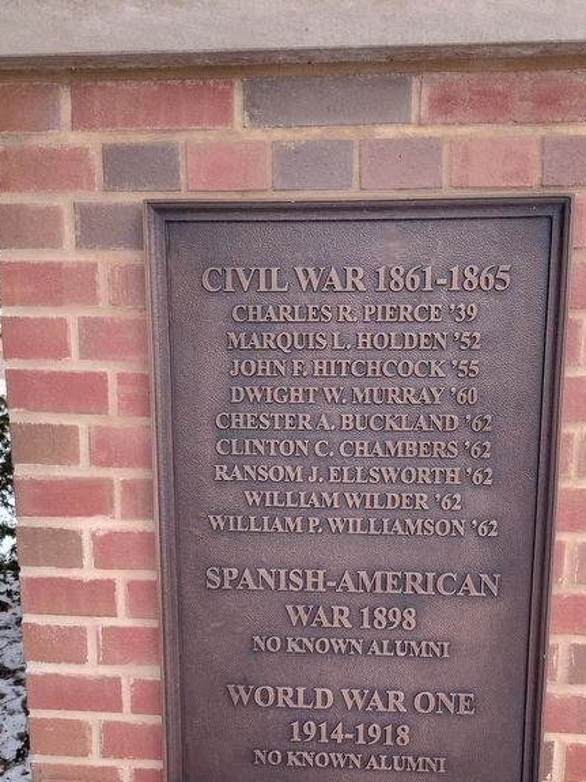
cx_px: 345
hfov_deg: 44.0
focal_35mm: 32
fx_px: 723
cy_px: 533
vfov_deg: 55.4
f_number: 1.8
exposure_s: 1/120
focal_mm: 5.56
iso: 731
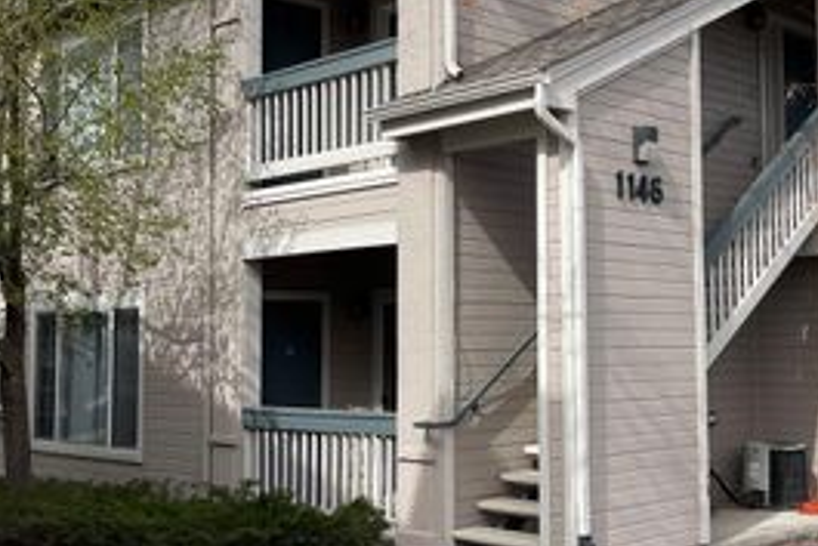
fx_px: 1114
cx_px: 519
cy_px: 242
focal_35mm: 49
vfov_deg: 27.5
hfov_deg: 40.0
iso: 32
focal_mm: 5.1
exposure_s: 1/2247
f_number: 1.6
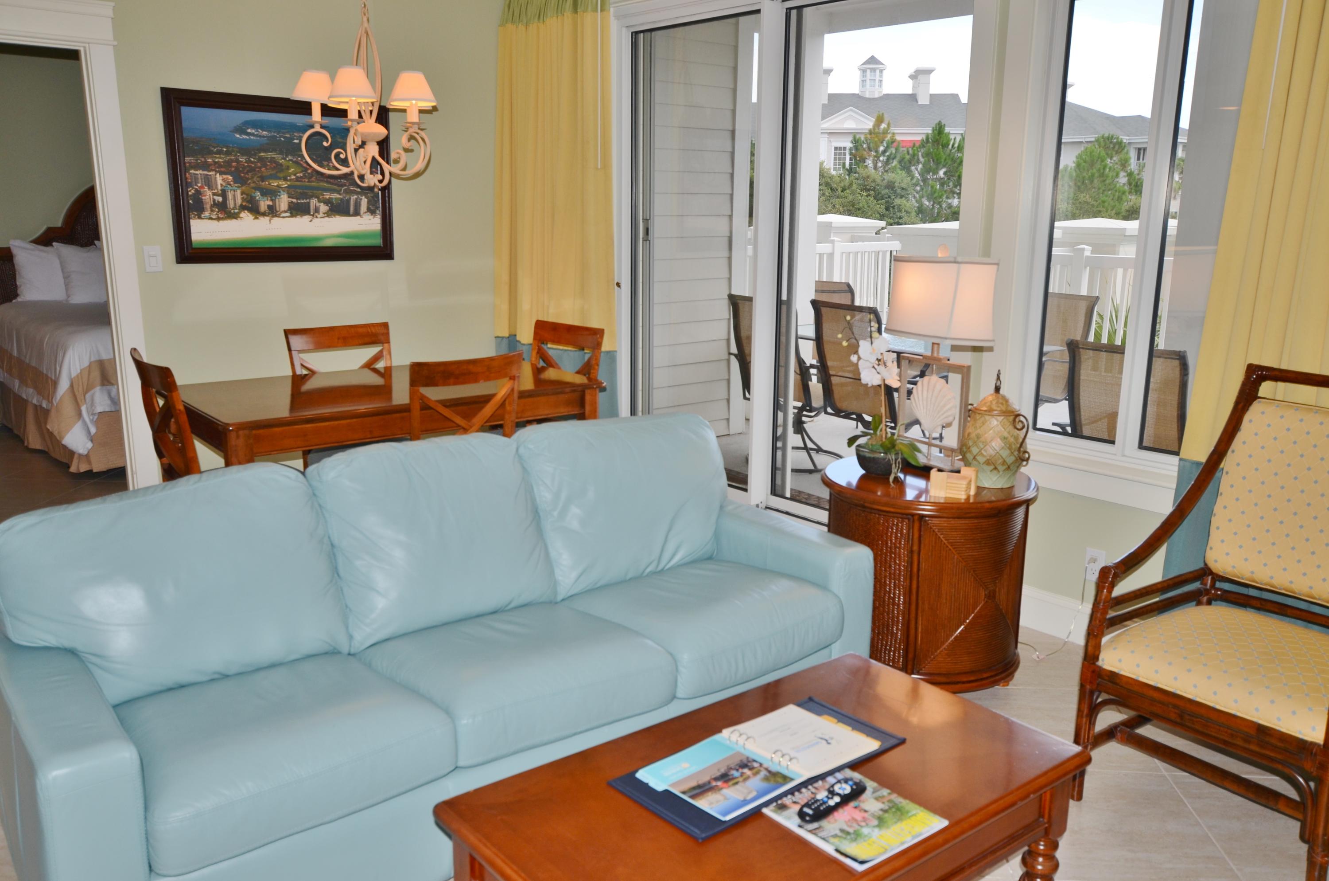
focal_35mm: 27
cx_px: 664
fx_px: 995
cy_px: 440
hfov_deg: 67.5
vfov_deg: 47.7
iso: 200
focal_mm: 18
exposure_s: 1/250
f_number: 3.5
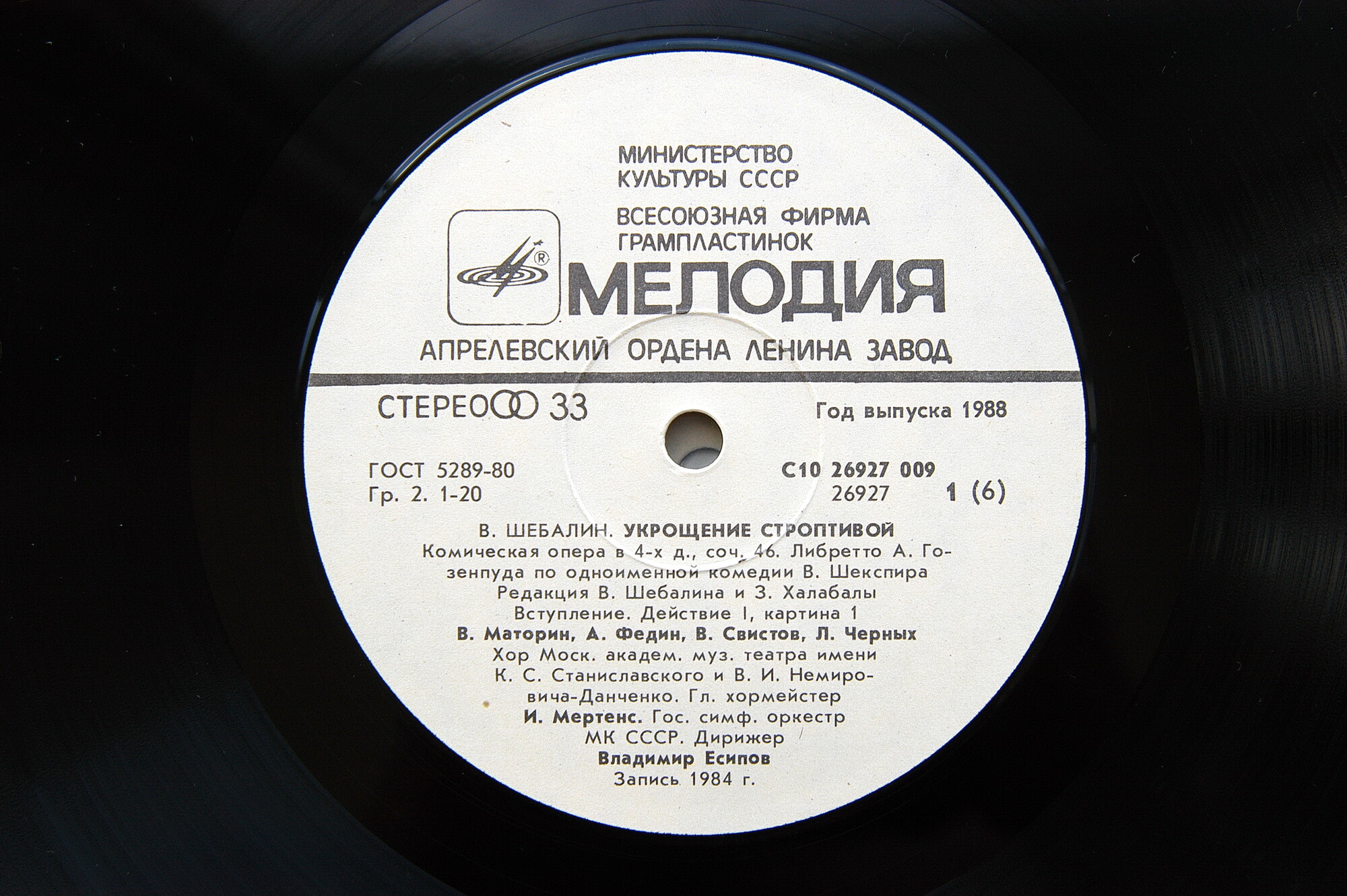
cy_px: 448
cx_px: 674
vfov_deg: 25.7
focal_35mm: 52
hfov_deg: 37.9
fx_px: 1963
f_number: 5.6
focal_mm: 35
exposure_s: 1/125
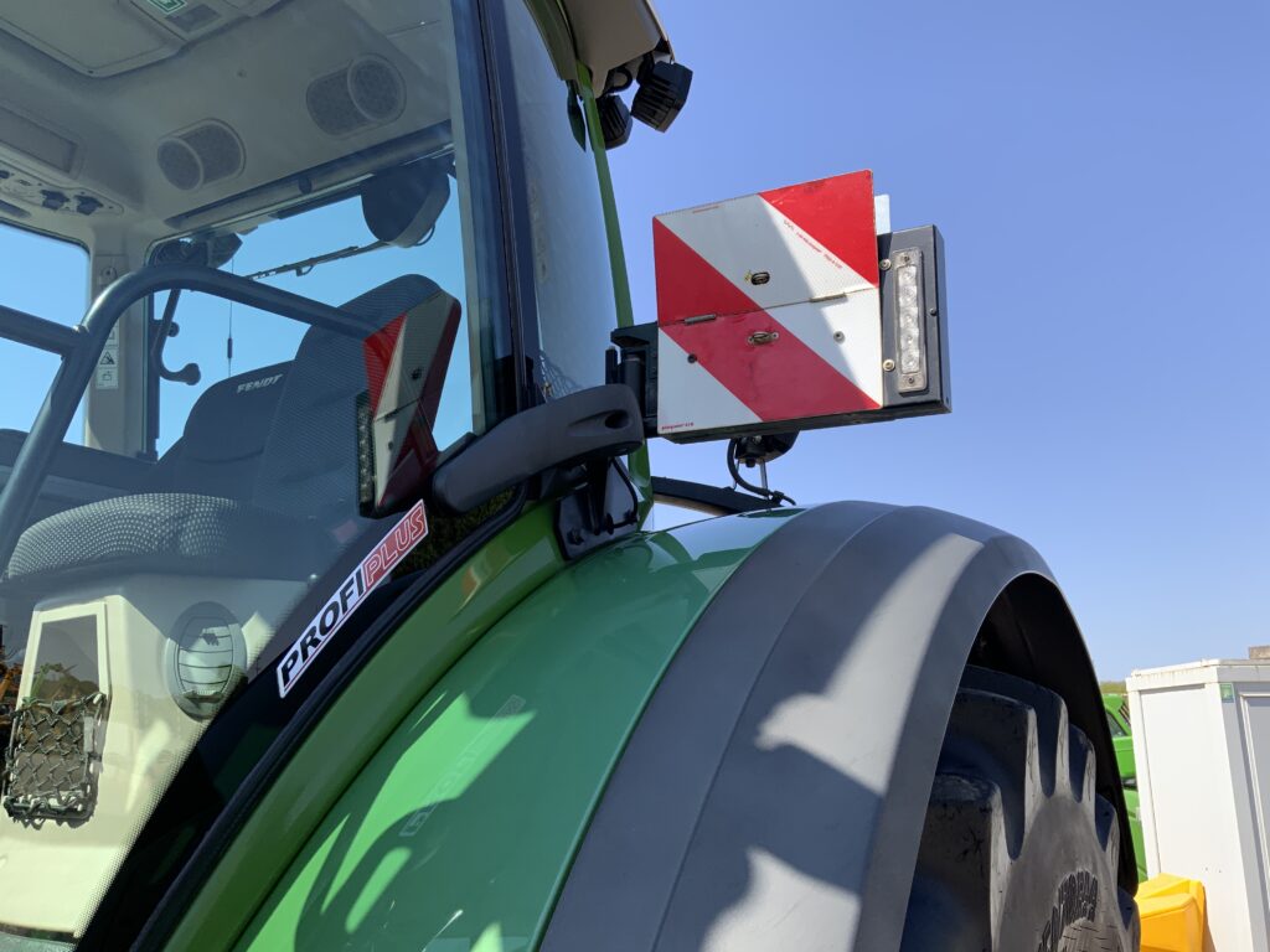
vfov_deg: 48.2
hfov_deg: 61.7
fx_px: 1064
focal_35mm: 29
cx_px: 635
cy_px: 476
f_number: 1.8
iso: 16
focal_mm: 3
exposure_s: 1/719
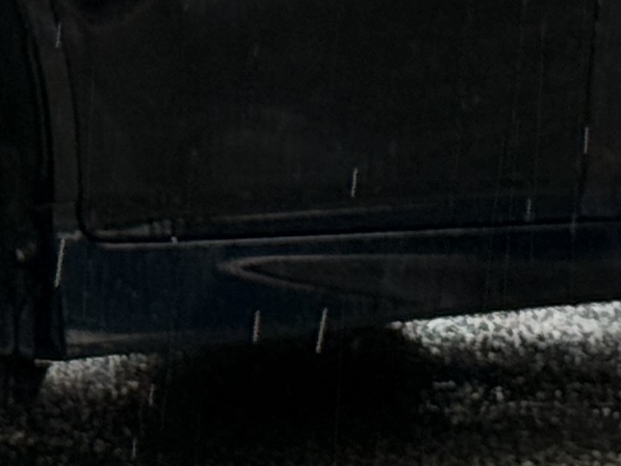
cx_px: -230
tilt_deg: +2.8
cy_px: -436
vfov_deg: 4.5
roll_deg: -0.1
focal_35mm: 324
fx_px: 5814
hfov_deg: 6.1
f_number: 1.78
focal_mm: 6.76
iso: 80
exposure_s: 1/392
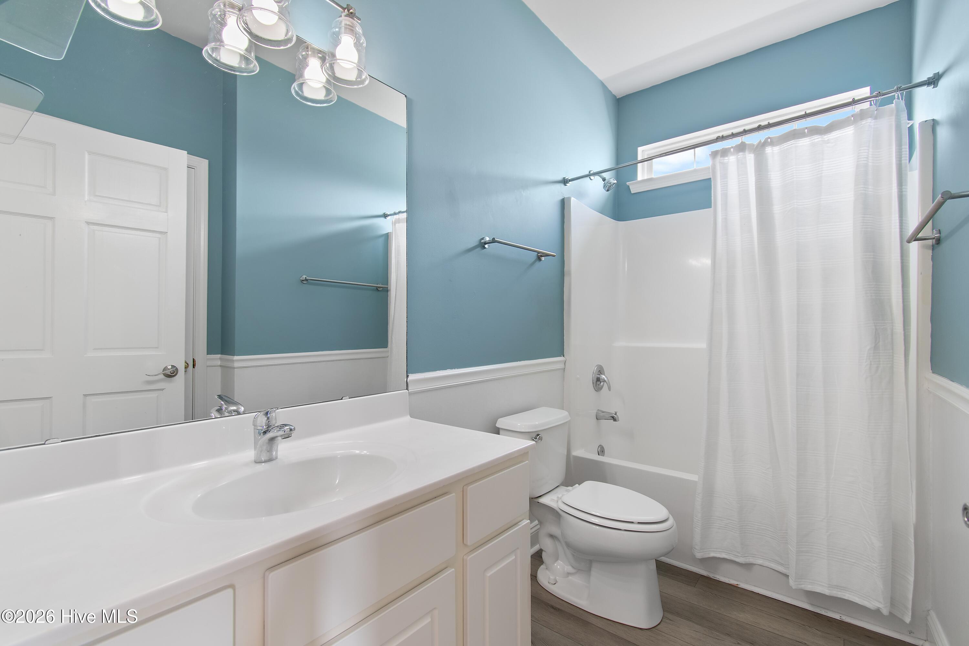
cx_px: 484
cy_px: 323
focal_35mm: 15
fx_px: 404
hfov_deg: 100.4
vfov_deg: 77.3
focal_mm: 10
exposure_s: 1/4
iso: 100
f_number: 4.5
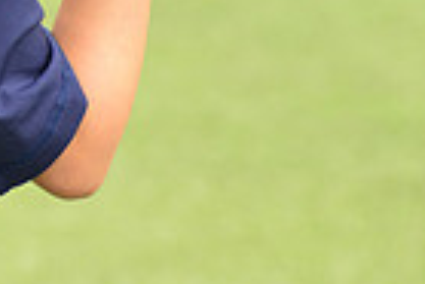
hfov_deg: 2.5
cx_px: -232
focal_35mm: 836
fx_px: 9880
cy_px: -179
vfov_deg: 1.6
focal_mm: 200
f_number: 8
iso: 250
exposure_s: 1/200
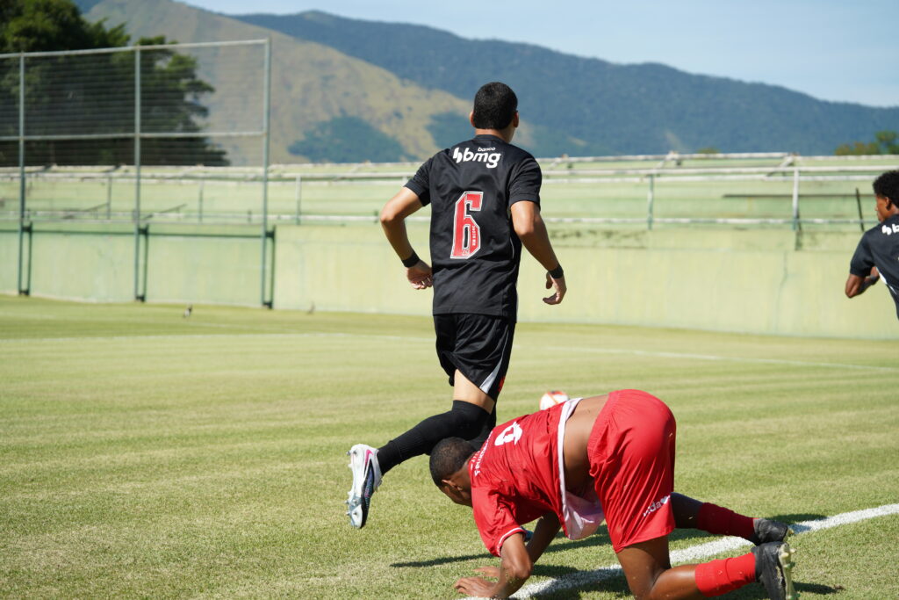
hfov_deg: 28.8
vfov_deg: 19.5
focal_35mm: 70
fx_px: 1748
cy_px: 300
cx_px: 450
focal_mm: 70
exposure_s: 1/2000
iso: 200
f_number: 3.5
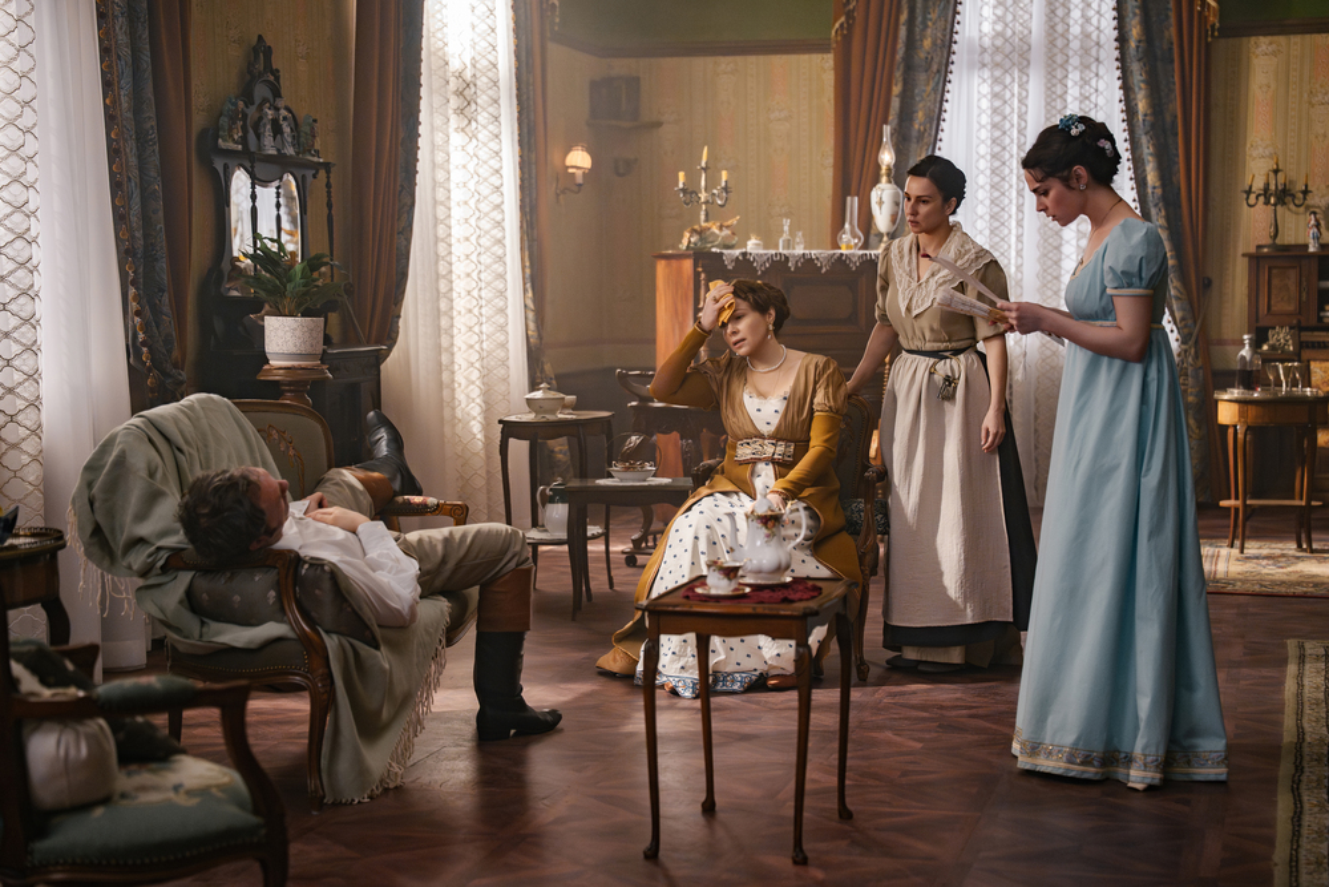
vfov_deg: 20.5
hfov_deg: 30.3
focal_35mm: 66
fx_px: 2451
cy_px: 444
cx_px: 664
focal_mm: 66.4
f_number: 2.8
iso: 3200
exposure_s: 1/250
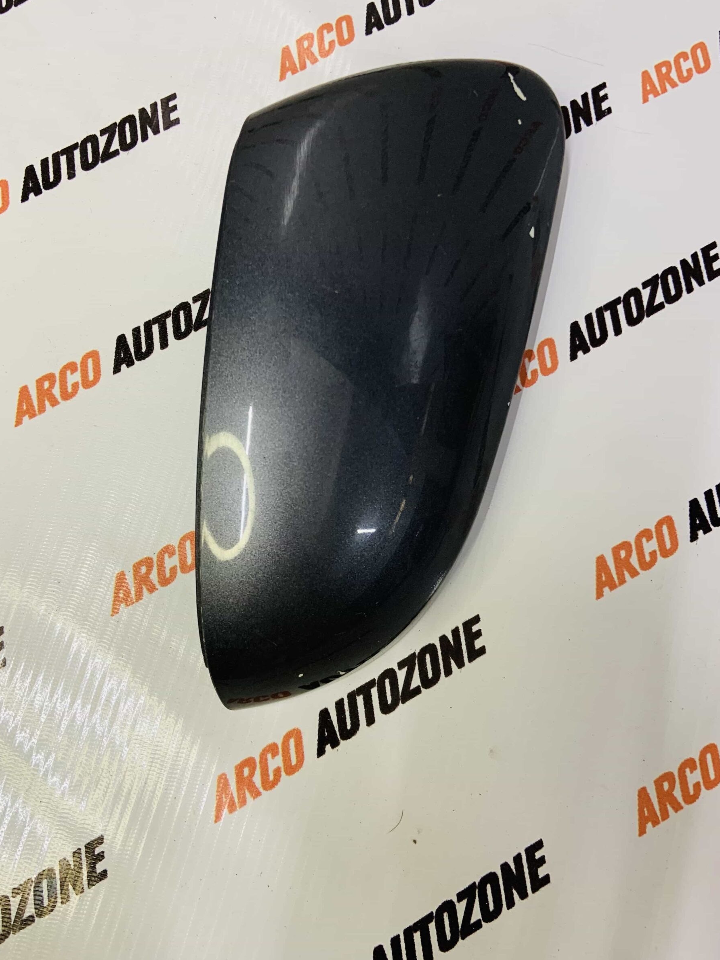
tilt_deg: -79.0
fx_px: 776
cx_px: 334
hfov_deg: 49.7
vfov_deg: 63.4
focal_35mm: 28
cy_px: 457
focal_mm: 4.25
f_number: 1.8
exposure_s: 1/50
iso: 80
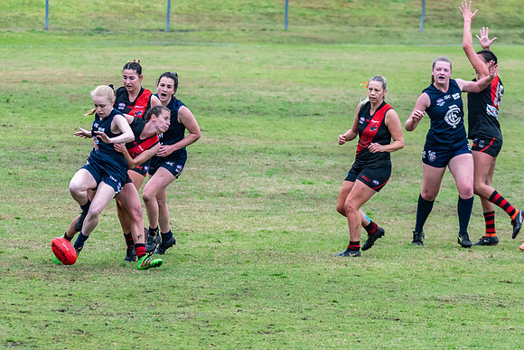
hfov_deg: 3.9
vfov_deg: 2.6
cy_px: 208
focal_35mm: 526
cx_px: 197
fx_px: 7663
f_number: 7.1
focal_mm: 260
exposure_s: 1/1600
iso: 1250
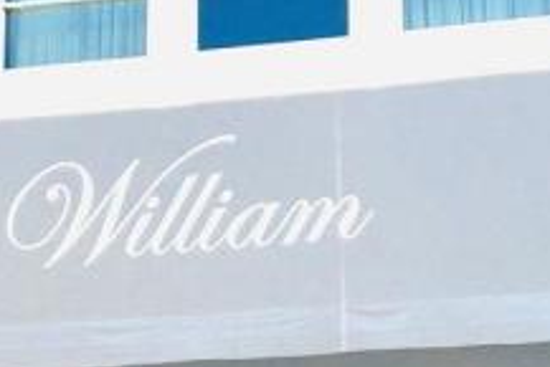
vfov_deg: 13.0
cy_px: 542
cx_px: 56
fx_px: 1529
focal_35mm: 100
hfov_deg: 20.0
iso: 25
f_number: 2.2
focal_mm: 4.15
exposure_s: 1/285
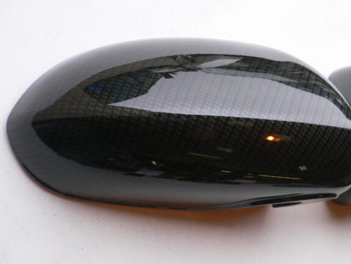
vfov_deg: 29.7
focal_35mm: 49
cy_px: 138
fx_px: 497
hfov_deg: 38.3
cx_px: 244
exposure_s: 1/100
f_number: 2.8
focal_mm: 5.8
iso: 80
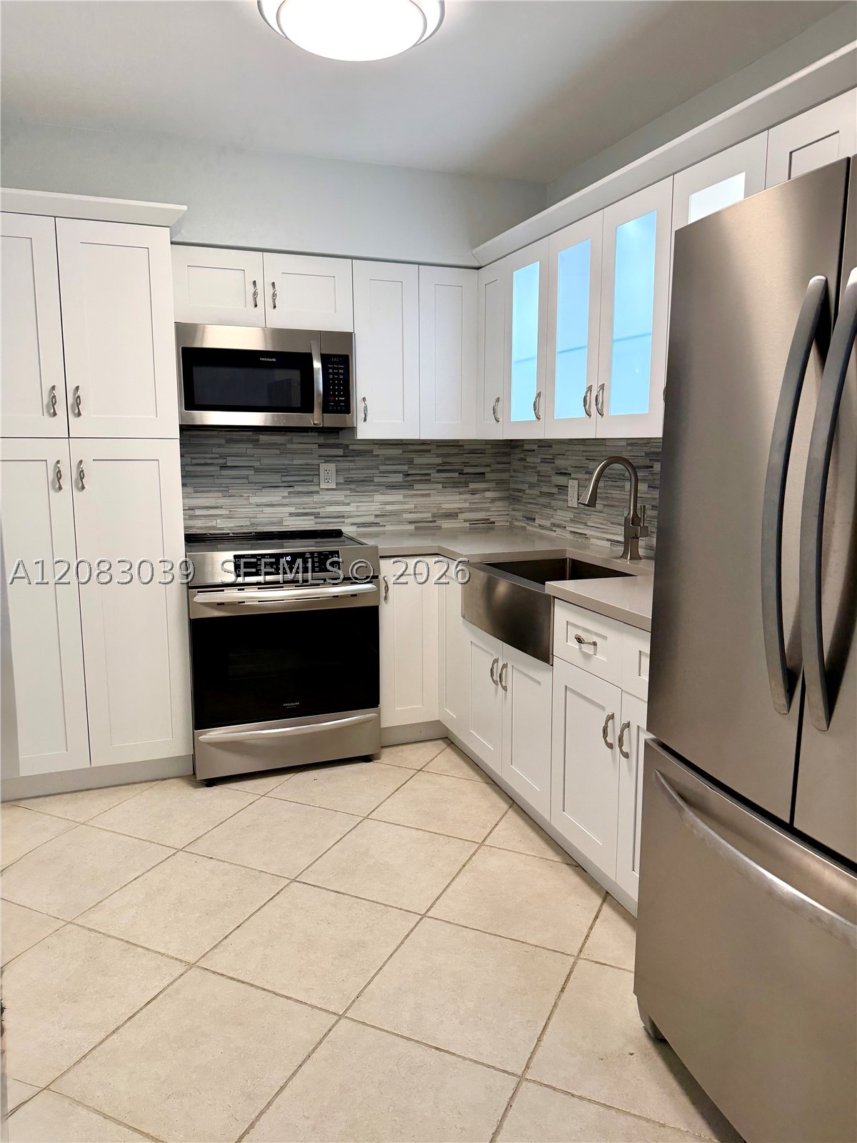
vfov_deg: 71.6
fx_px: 792
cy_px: 572
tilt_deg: -9.4
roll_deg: +0.1
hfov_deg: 56.8
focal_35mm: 24
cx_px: 428
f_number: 1.78
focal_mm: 6.76
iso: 125
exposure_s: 1/120
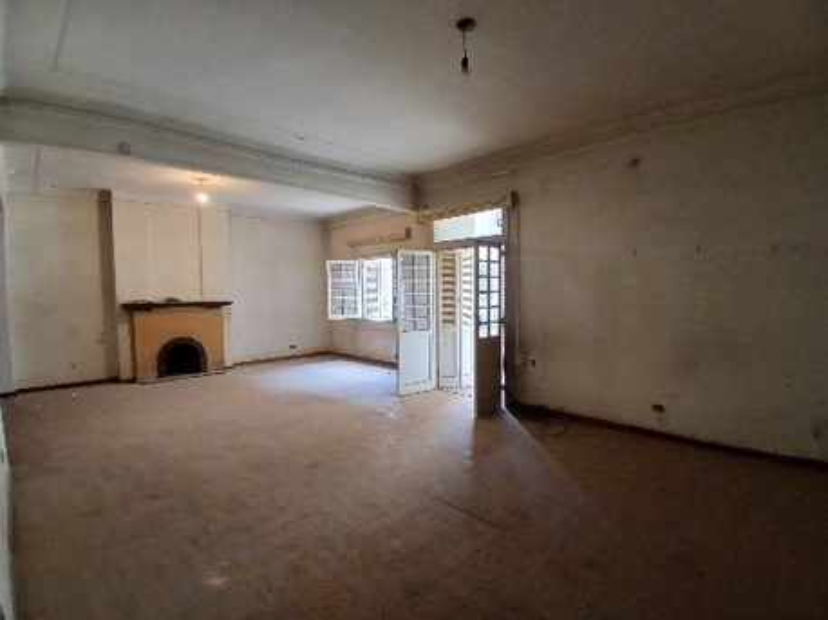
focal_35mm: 17
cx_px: 414
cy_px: 310
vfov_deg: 74.7
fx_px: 406
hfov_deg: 91.1
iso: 400
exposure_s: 1/30
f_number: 2.2
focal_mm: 1.4
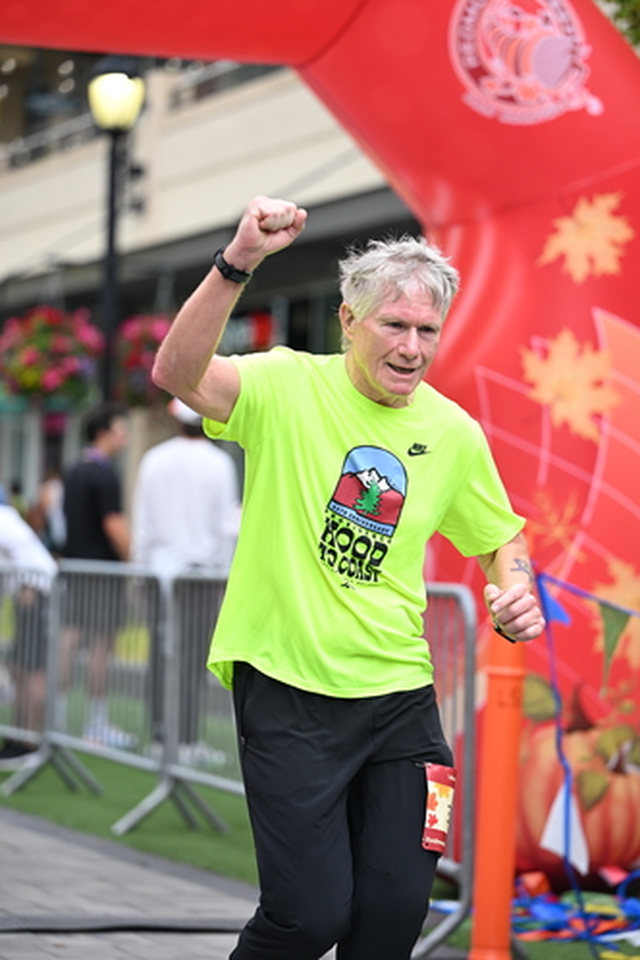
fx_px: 3386
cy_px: 470
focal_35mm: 127
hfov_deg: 10.8
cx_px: 352
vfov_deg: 16.1
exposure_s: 1/1600
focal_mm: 115
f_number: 2.8
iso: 640
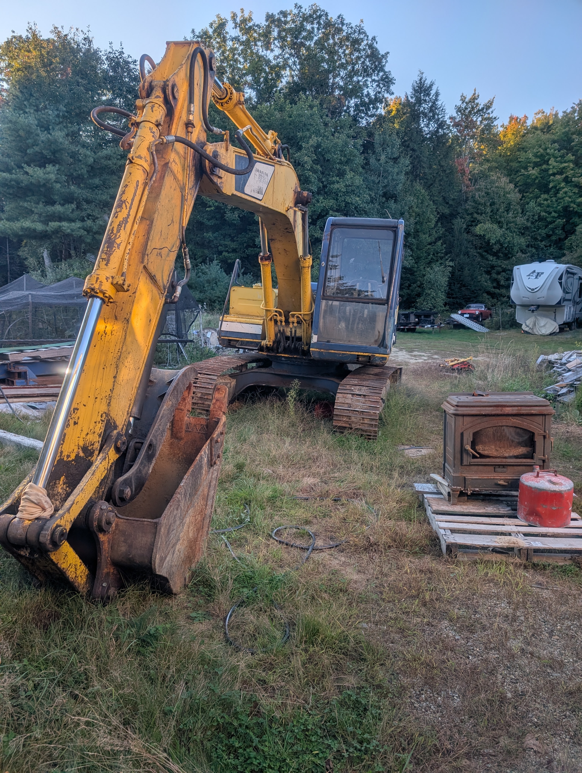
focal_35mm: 24
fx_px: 537
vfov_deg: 71.5
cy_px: 386
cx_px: 291
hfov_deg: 56.9
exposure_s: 1/209
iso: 21
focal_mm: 6.9
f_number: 1.68
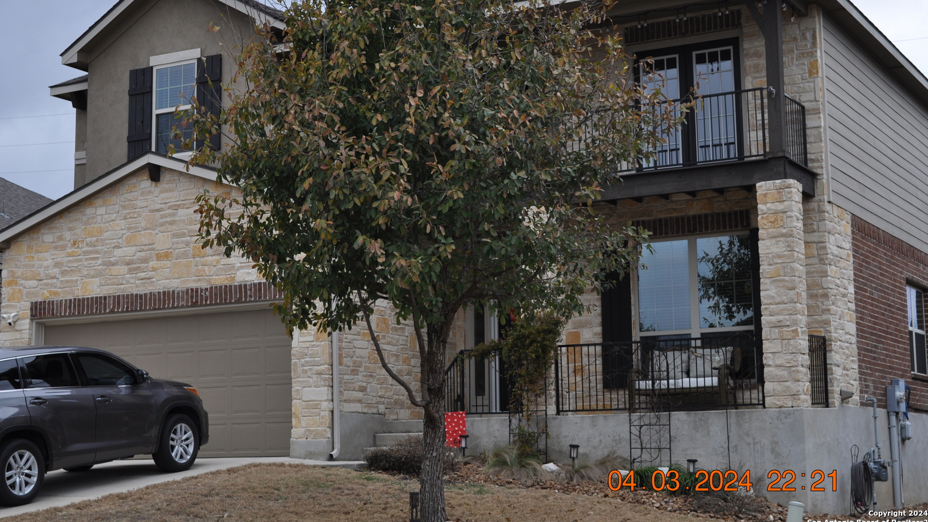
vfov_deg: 19.1
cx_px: 463
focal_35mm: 63
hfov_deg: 33.3
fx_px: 1550
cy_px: 218
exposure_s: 1/200
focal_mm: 40
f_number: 7.1
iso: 200
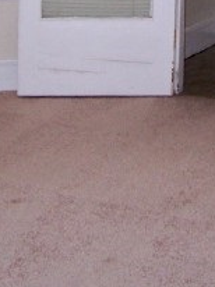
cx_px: 177
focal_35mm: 119
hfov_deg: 12.4
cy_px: -145
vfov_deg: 15.3
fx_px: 988
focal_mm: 6.3
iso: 140
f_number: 2.8
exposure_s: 1/60
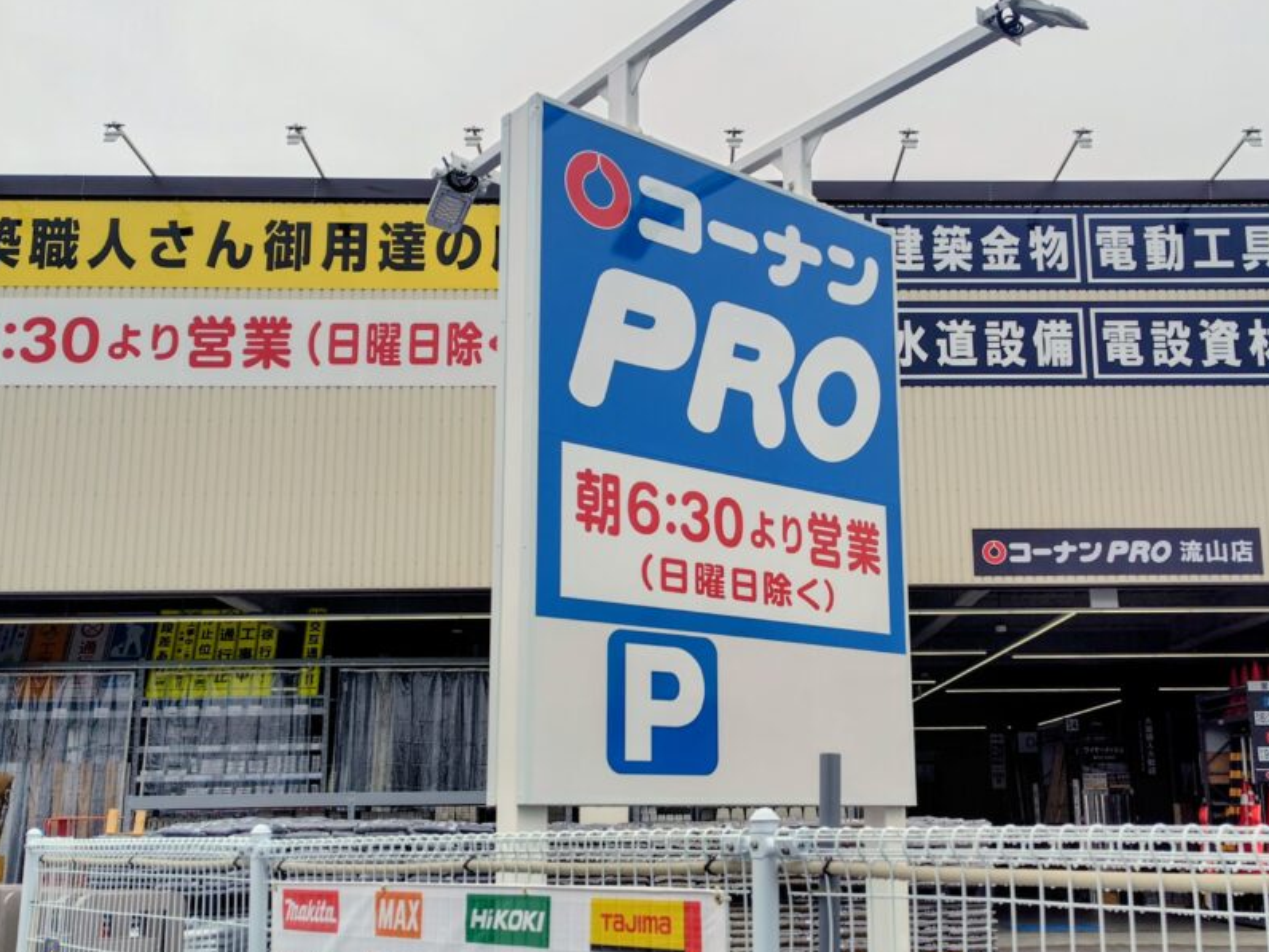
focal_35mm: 37
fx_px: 1356
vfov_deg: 38.6
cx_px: 730
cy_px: 555
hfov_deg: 50.0
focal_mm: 5.6
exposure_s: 1/2360
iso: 50
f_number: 1.9
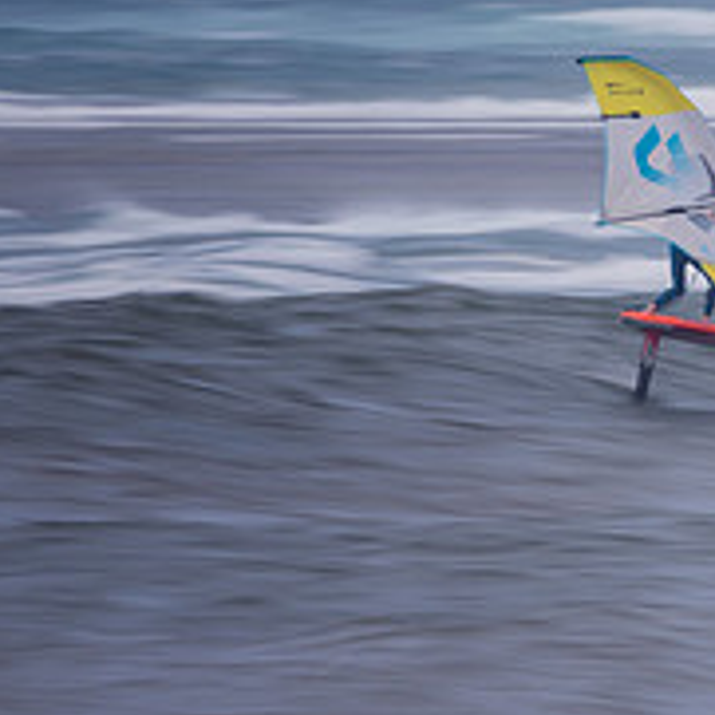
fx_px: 39096
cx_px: 897
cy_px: 272
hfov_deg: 1.0
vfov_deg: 1.0
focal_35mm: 1673
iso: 31
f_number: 14
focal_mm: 500
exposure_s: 1/20
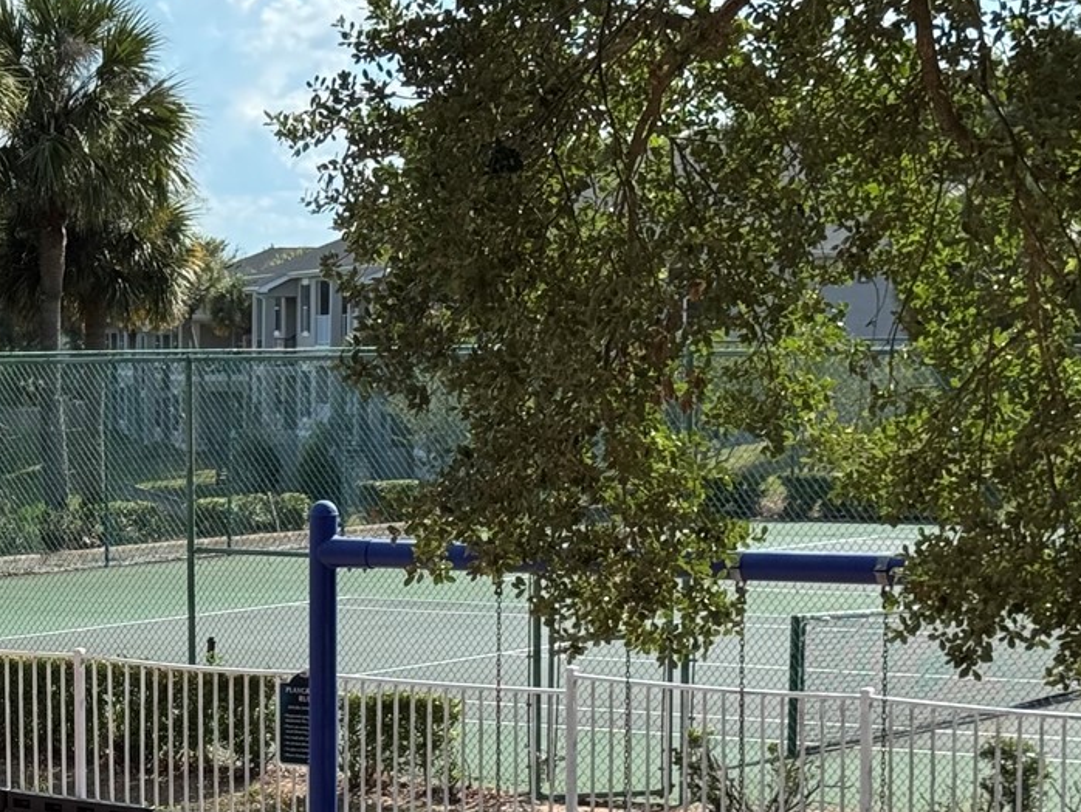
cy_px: 686
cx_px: -25
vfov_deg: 13.4
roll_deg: +0.4
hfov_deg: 17.4
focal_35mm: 110
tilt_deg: -7.0
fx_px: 3436
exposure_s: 1/2717
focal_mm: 6.76
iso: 64
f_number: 1.78
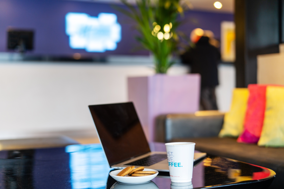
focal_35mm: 50
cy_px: 94
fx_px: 394
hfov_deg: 39.6
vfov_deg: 27.0
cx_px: 142
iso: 200
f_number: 1.6
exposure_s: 1/80
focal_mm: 50
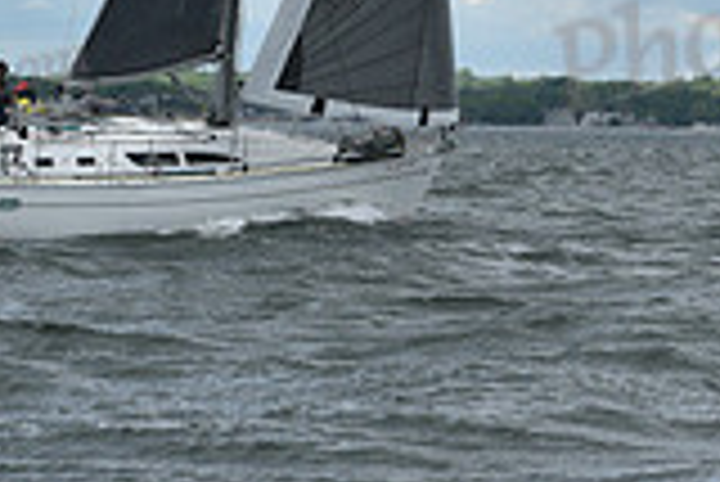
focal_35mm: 344
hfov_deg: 6.0
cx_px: 322
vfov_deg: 3.9
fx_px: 6886
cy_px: -631
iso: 320
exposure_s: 1/1250
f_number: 8
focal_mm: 95
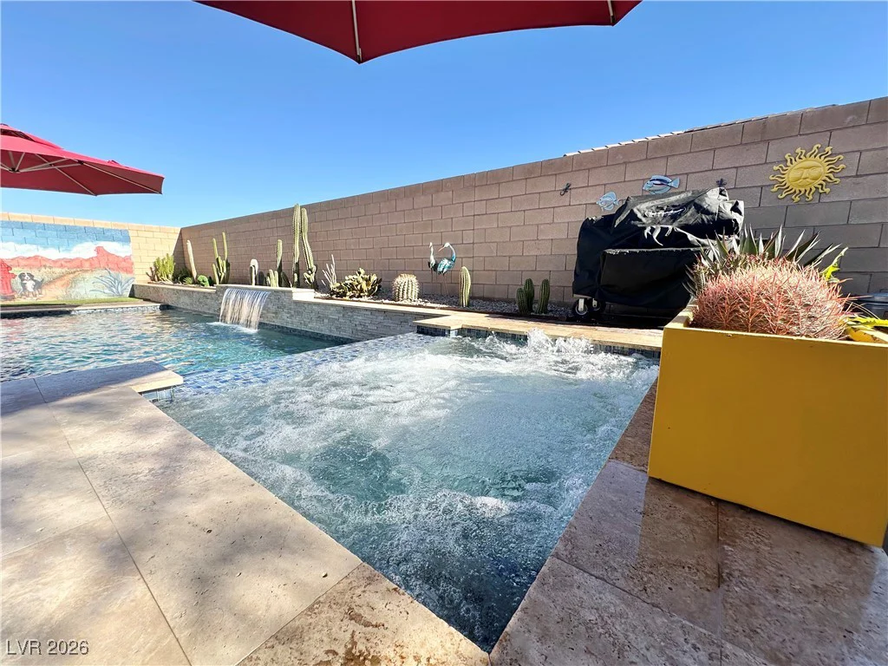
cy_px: 333
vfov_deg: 85.7
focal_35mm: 14
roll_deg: -0.9
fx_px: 359
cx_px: 444
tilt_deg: -8.3
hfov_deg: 102.1
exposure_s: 1/849
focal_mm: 2.22
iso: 40
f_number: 2.2
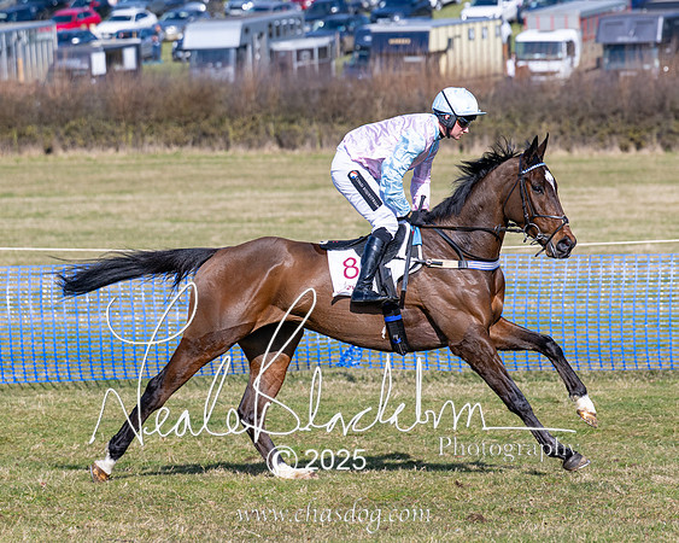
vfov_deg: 7.6
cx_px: 405
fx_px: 4074
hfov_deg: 9.5
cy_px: 272
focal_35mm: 203
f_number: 4
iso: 200
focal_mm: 120
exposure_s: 1/2500
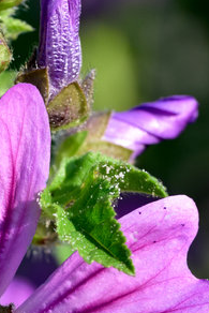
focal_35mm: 231
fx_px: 2009
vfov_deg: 8.8
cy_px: 378
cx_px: -5
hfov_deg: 5.9
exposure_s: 1/400
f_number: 13
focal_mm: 90
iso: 1250
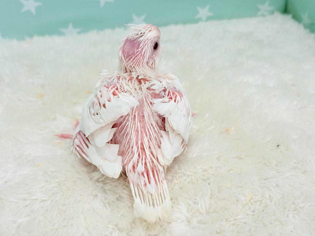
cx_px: 158
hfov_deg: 36.8
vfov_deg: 28.0
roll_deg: +0.6
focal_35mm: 52
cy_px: 118
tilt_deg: -30.4
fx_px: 473
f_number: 1.6
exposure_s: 1/100
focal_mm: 5.96
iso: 50
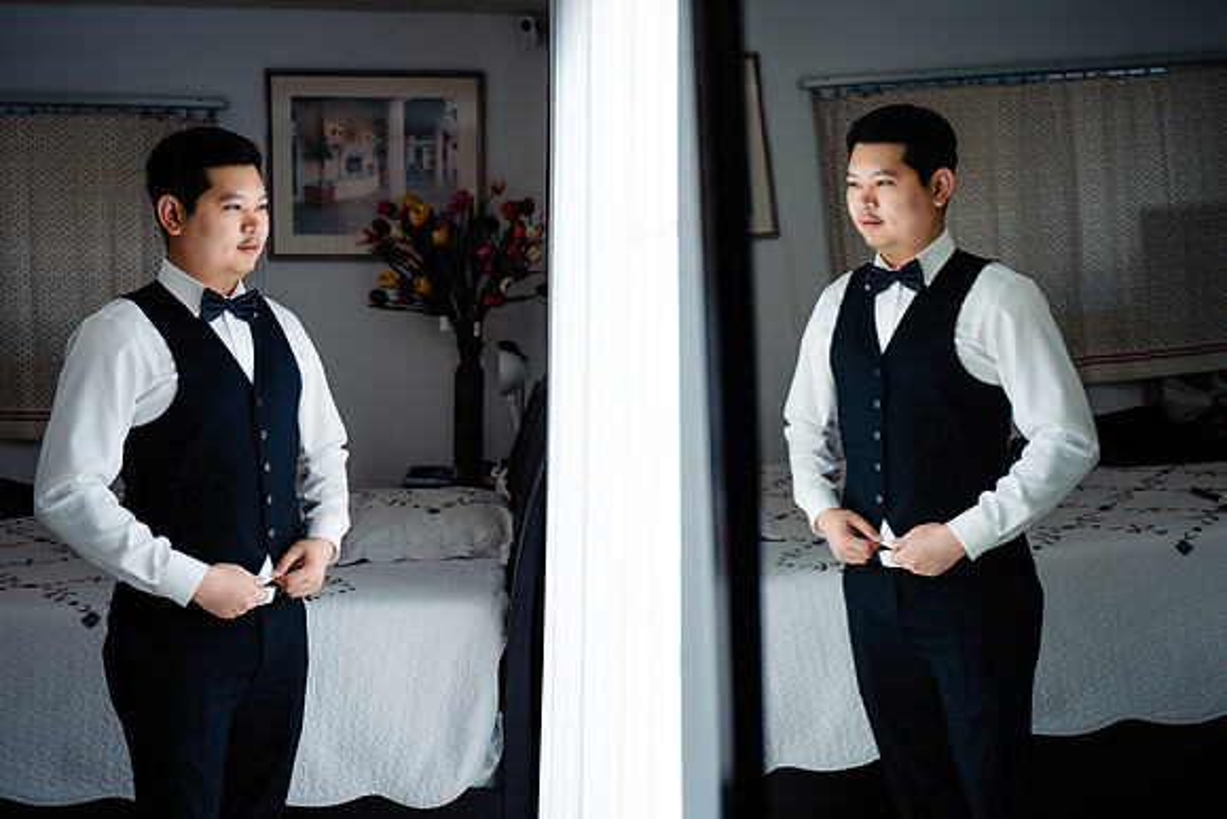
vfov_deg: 35.5
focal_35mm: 38
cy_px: 404
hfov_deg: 51.2
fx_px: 1279
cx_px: 604
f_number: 2.8
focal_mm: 33
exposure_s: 1/500
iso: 250
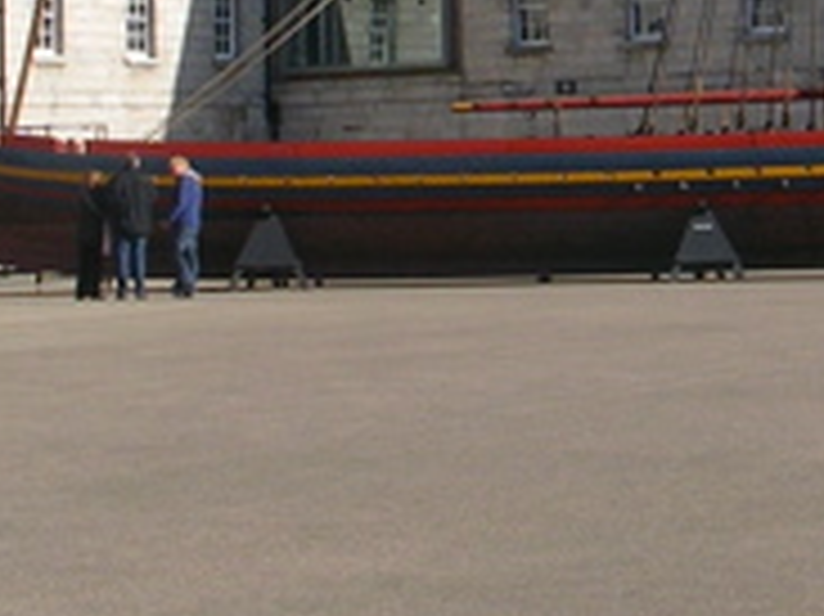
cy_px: 54
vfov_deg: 11.1
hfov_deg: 14.7
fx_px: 3164
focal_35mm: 133
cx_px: 702
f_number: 5.6
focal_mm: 5.8
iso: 50
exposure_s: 1/300
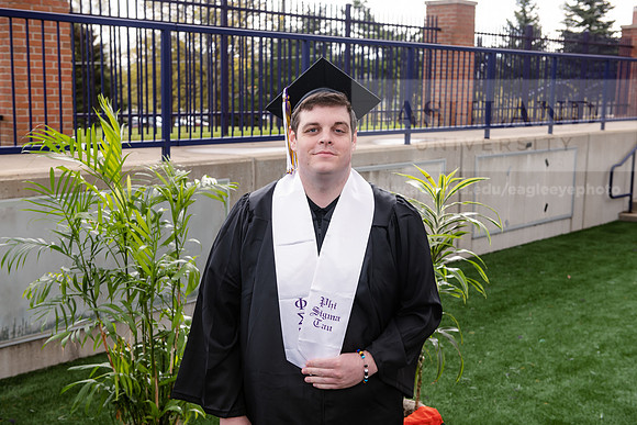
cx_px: 318
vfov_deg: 27.0
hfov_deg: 39.6
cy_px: 212
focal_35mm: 50
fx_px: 885
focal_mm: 50
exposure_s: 1/200
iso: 320
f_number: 5.6
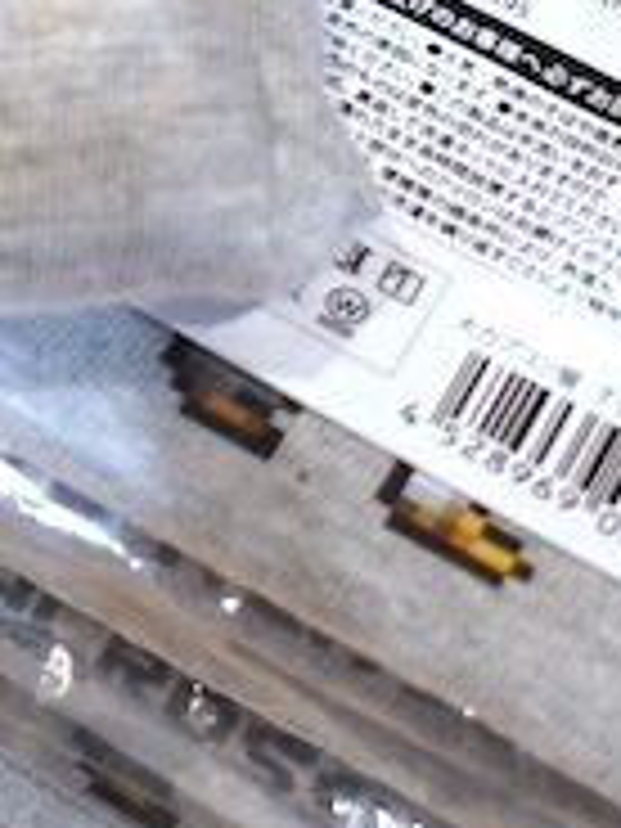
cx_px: -990
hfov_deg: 8.2
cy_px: -340
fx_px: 3875
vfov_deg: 11.8
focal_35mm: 162
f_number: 4
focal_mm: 31
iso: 500
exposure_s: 1/40
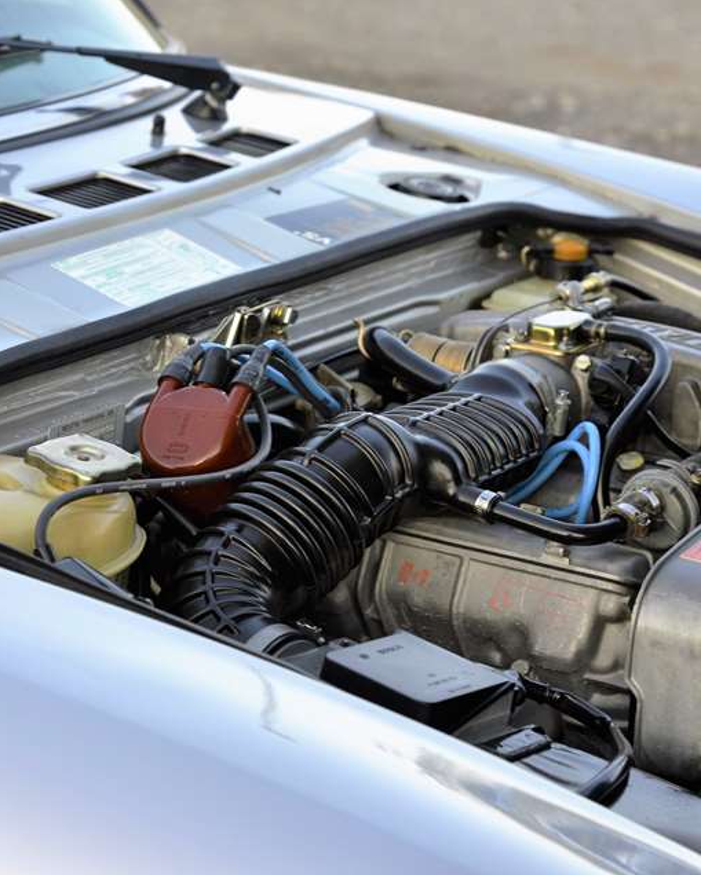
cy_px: 438
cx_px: 281
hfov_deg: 13.3
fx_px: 3008
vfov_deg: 16.6
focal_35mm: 116
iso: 250
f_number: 5.6
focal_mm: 82
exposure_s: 1/125
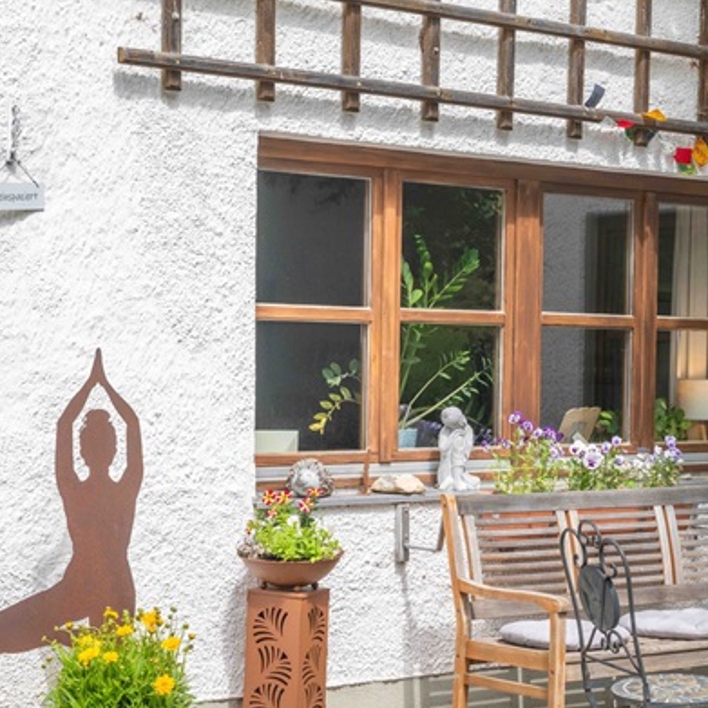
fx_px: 2013
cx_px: 545
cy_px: 430
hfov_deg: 19.8
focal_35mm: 87
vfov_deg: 19.9
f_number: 9
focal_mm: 50
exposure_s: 1/250
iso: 64
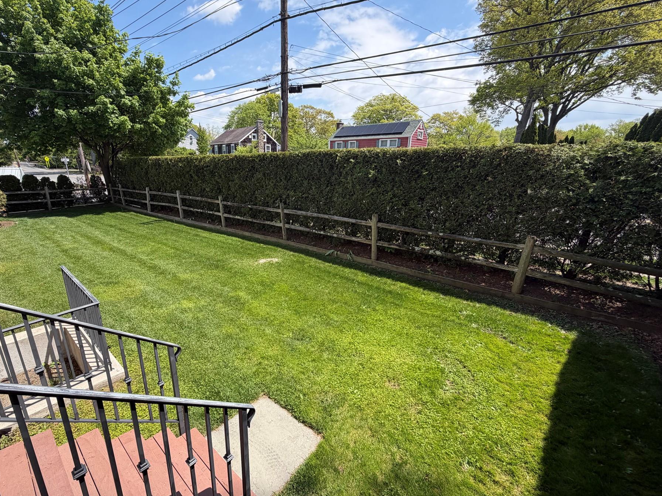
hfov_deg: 94.1
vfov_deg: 78.1
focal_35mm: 16
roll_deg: +0.2
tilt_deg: -17.1
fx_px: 306
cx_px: 296
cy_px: 254
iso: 40
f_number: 2.2
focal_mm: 2.22
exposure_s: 1/770
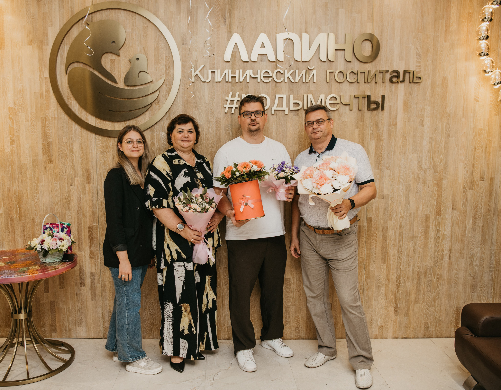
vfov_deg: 44.1
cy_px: 199
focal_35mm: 33
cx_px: 231
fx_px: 482
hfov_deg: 54.8
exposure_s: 1/160
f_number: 4
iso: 160
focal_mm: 29
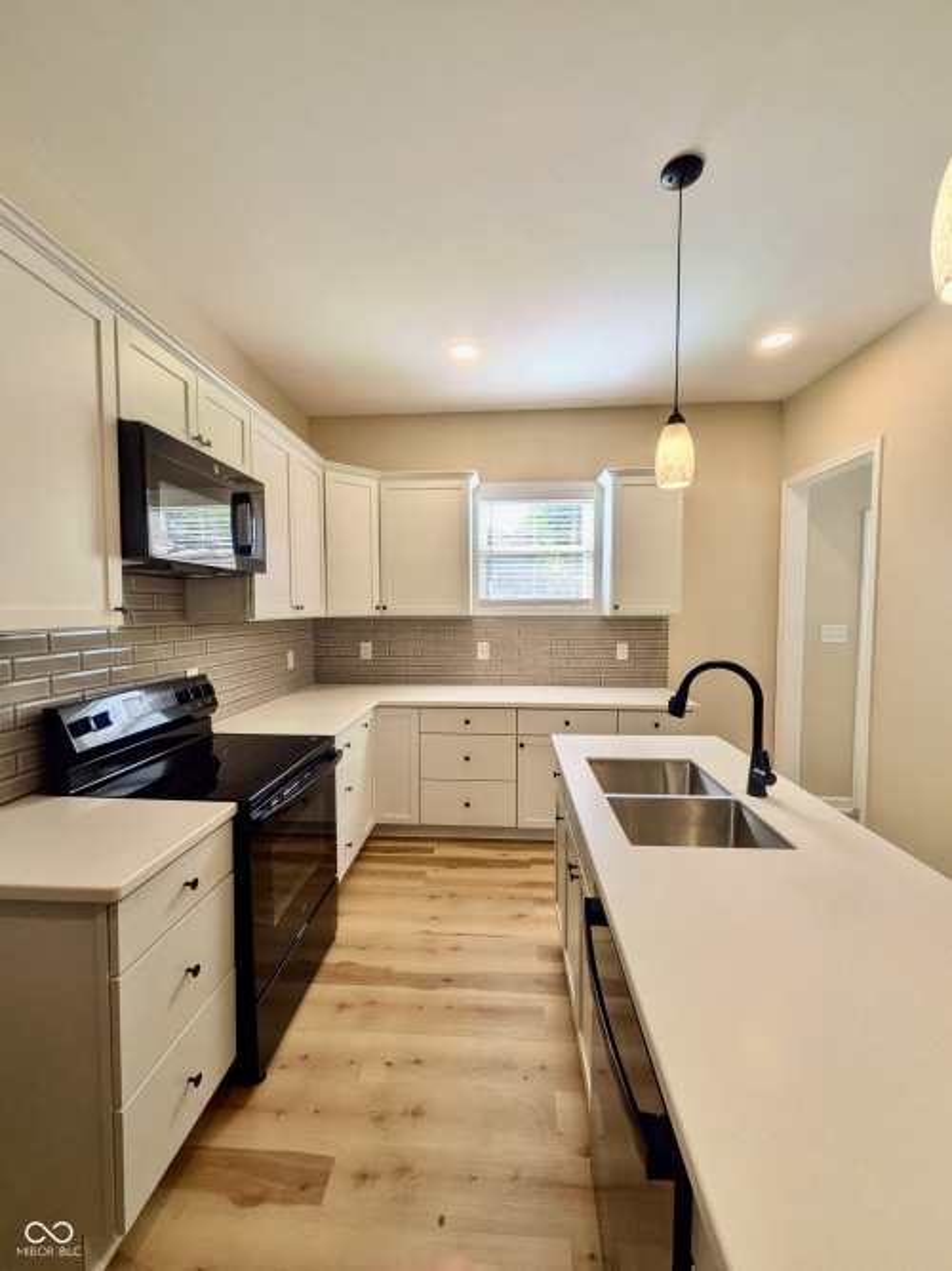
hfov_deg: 85.7
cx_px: 476
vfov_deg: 102.1
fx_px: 514
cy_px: 636
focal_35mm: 14
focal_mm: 1.83
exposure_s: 1/287
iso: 53
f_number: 2.2
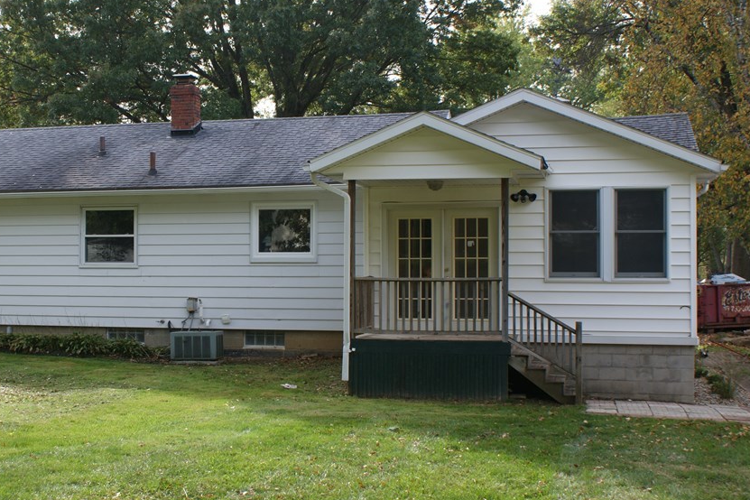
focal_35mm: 51
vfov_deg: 26.5
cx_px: 289
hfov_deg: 38.7
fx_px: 1062
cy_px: 256
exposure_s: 1/60
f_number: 7.1
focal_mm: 26
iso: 100
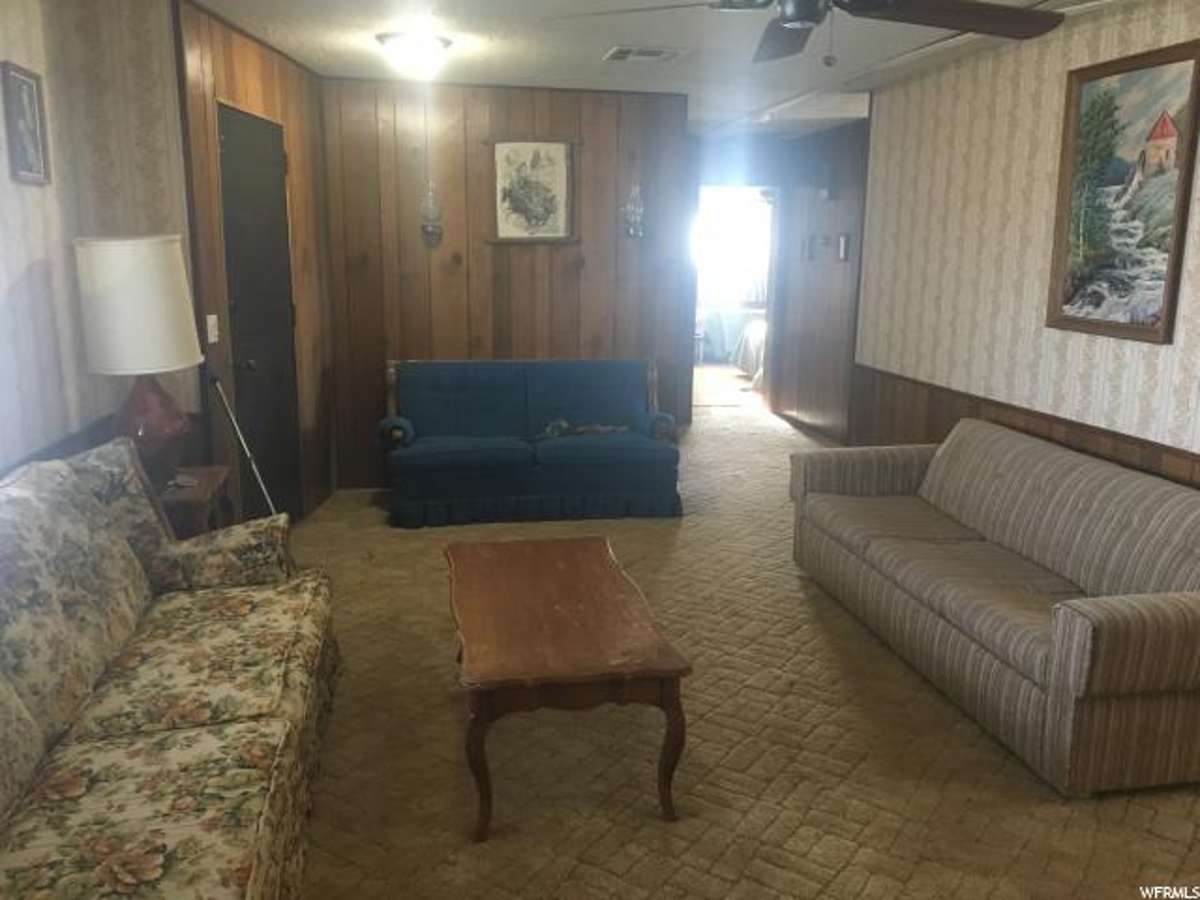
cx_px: 600
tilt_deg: -11.8
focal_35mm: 29
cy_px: 450
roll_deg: -0.8
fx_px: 1005
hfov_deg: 61.7
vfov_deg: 48.2
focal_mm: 4.15
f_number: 2.2
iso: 160
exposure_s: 1/30
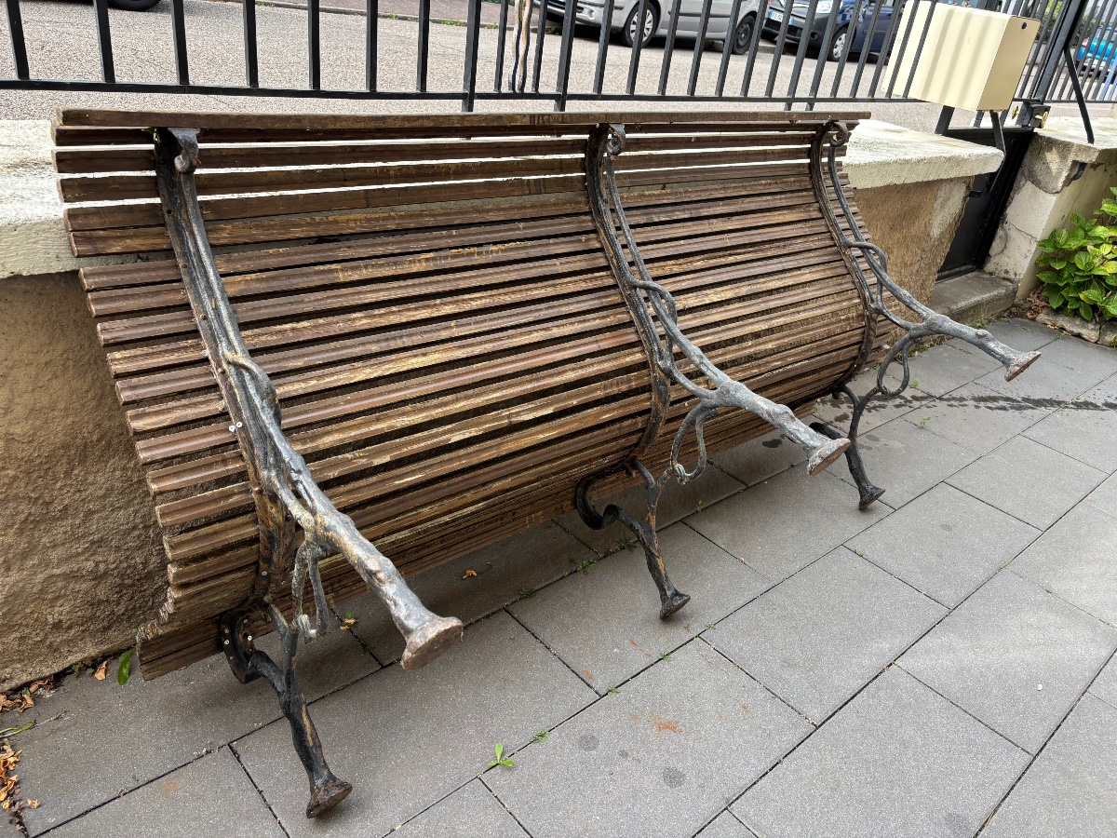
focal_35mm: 26
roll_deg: -9.0
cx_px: 558
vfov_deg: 53.1
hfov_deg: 67.3
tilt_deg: -28.0
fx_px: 839
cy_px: 419
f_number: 1.6
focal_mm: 5.96
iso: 50
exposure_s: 1/400
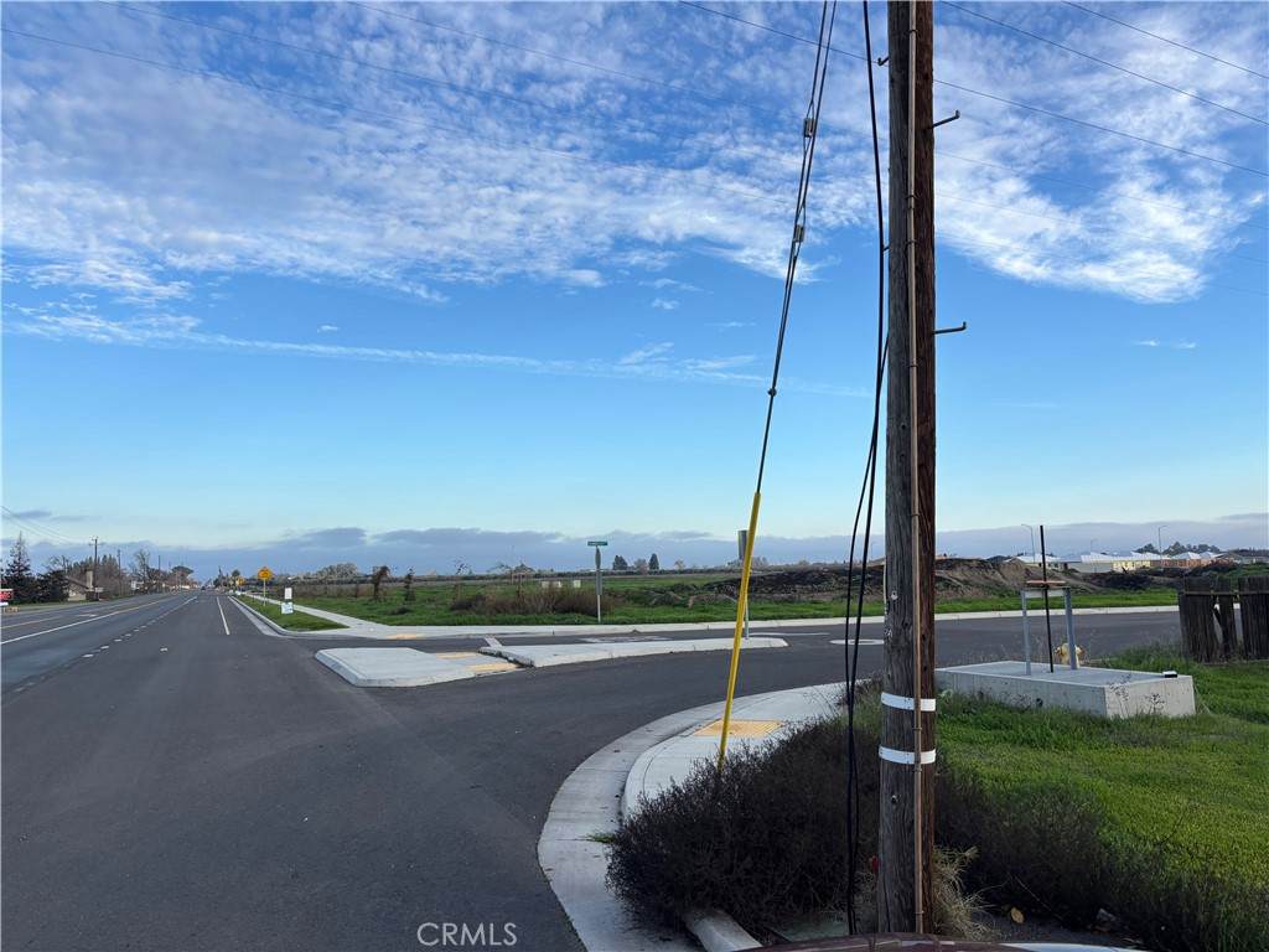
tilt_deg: +4.2
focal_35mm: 26
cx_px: 634
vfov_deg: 53.1
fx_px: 953
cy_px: 476
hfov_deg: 67.3
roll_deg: +1.4
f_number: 1.6
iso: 50
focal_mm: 5.96
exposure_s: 1/1845
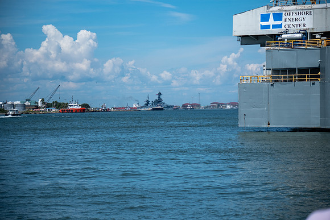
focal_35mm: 120
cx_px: 165
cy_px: 110
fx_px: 1100
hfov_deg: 17.1
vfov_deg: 11.4
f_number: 4
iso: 160
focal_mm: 80
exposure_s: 1/3200
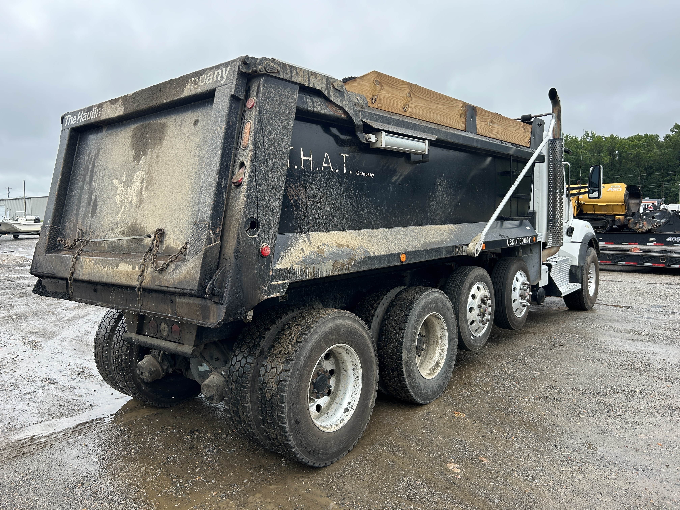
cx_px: 340
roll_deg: +1.1
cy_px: 255
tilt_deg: -3.9
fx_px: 511
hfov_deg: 67.3
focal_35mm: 26
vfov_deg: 53.1
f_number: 1.5
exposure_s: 1/549
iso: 50
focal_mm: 5.7
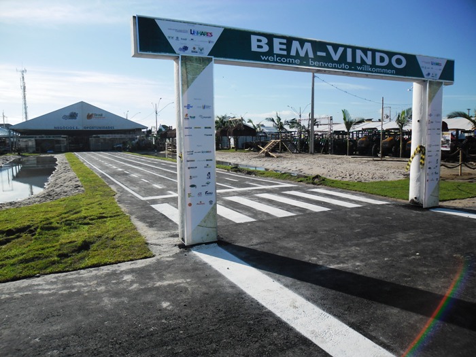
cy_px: 178
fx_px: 371
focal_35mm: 27
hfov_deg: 65.3
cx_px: 238
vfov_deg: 51.4
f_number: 9
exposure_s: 1/224
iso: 80
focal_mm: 4.9
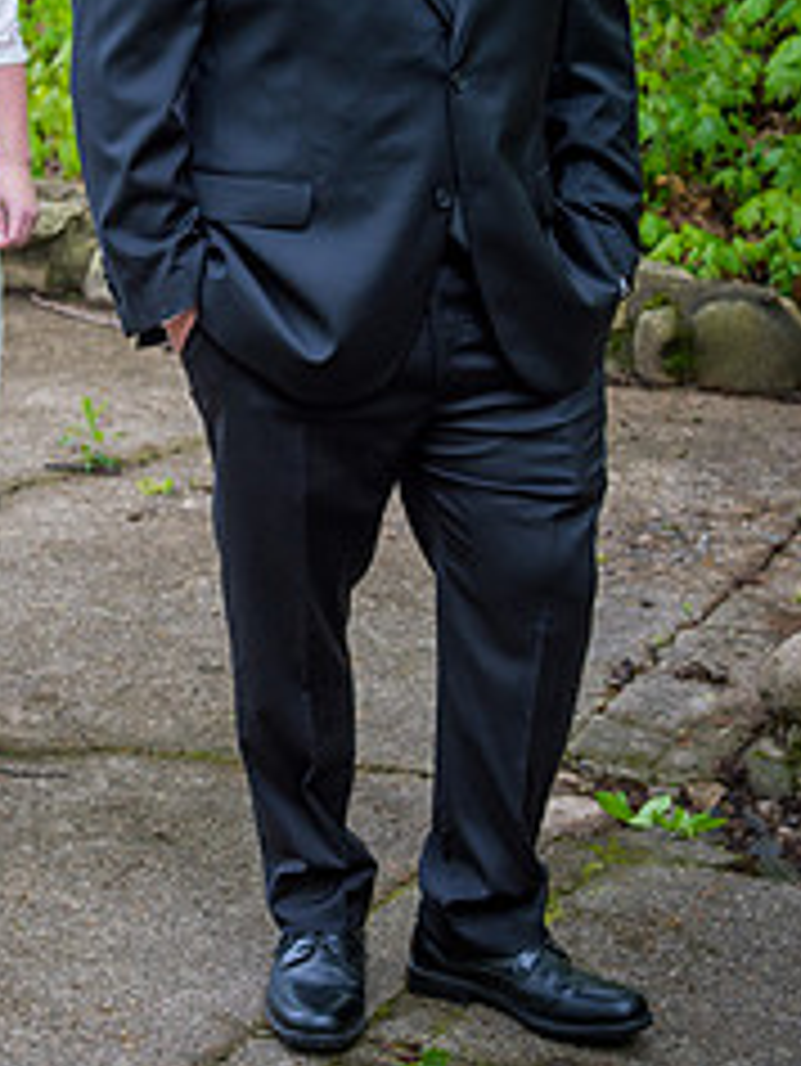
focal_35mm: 115
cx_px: 115
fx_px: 3545
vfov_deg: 17.0
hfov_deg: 12.8
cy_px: 247
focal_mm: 42
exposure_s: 1/180
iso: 400
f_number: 4
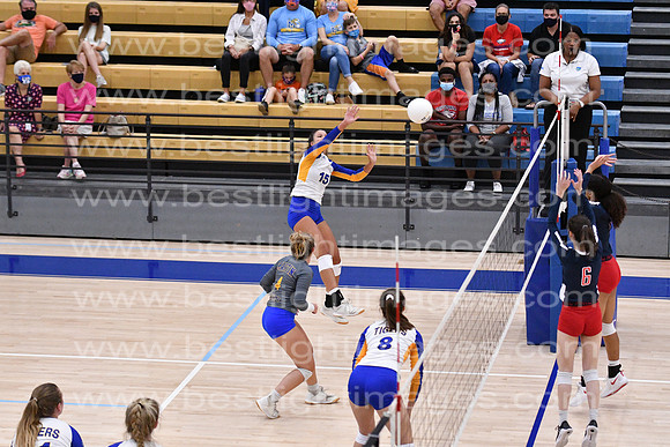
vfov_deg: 10.2
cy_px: 224
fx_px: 2513
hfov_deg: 15.2
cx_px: 335
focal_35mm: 135
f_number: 3.2
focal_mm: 90
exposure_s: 1/1000
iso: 6400
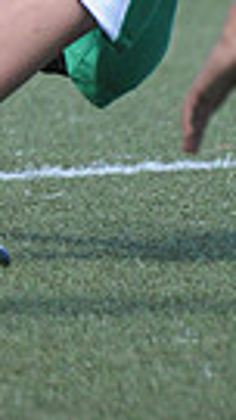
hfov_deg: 0.6
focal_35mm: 1951
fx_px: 21691
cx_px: 95
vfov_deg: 1.1
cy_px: -317
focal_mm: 290
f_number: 4
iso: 640
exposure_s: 1/1600
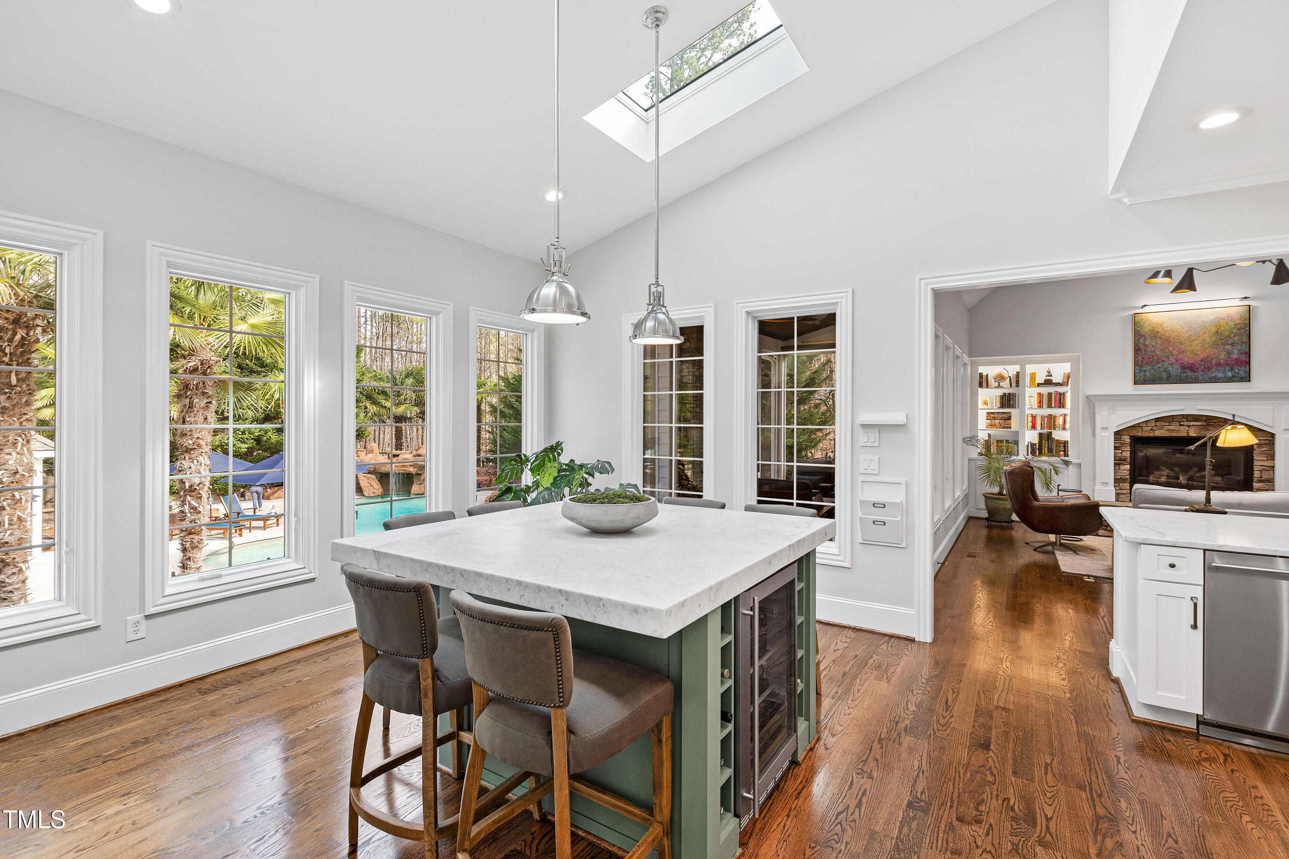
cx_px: 644
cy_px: 430
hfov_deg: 100.4
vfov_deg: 77.3
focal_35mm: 15
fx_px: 537
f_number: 8
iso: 100
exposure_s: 1/4
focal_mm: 10
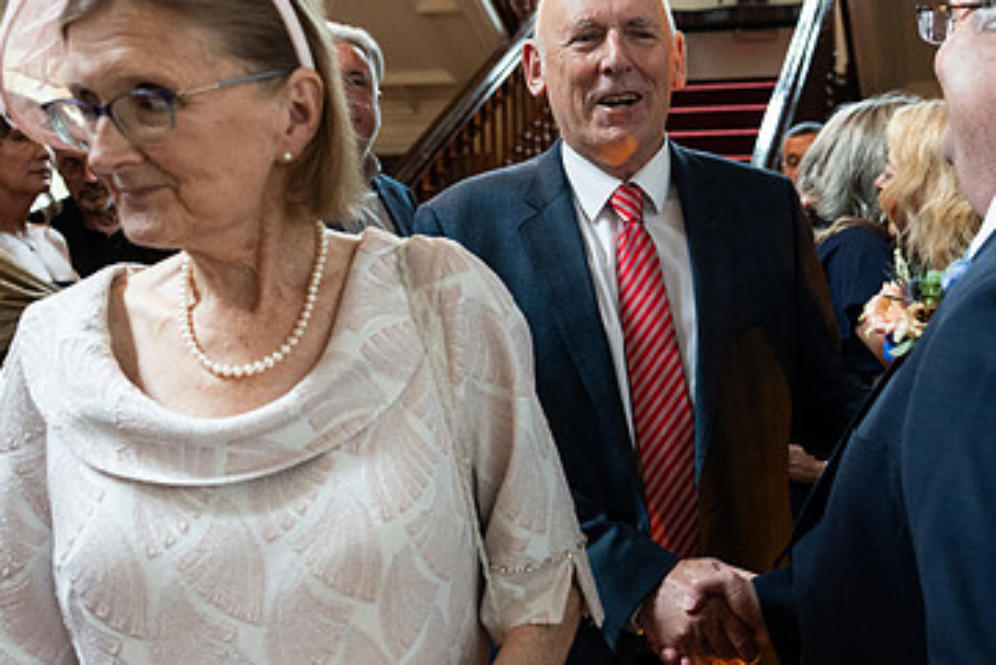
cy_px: 327
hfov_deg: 43.1
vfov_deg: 29.9
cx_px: 643
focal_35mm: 45
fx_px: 1245
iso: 5000
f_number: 3.5
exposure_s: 1/200
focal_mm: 28
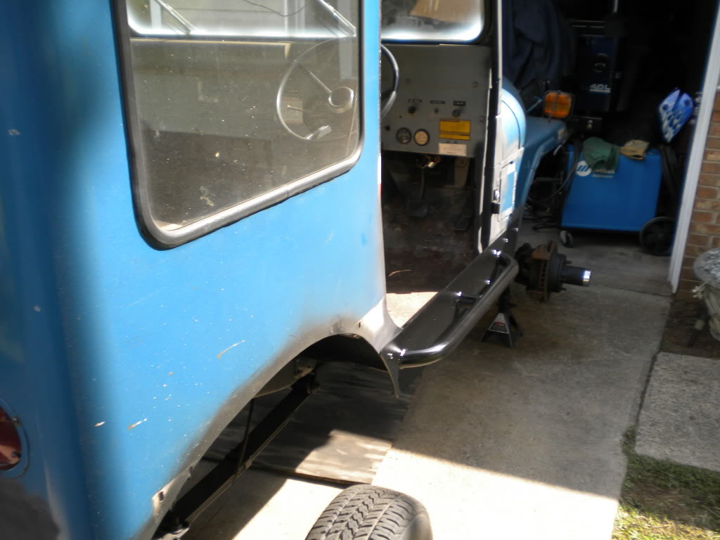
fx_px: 728
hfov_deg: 52.6
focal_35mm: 35
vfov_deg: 40.7
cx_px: 360
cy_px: 270
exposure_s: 1/197
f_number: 3.1
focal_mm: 6.3
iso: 80
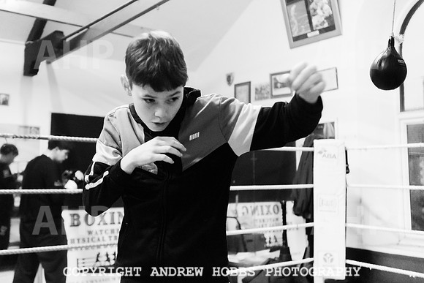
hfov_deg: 45.8
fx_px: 501
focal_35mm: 43
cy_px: 128
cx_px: 189
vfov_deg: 31.5
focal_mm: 35
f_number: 2.8
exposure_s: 1/500
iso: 2000
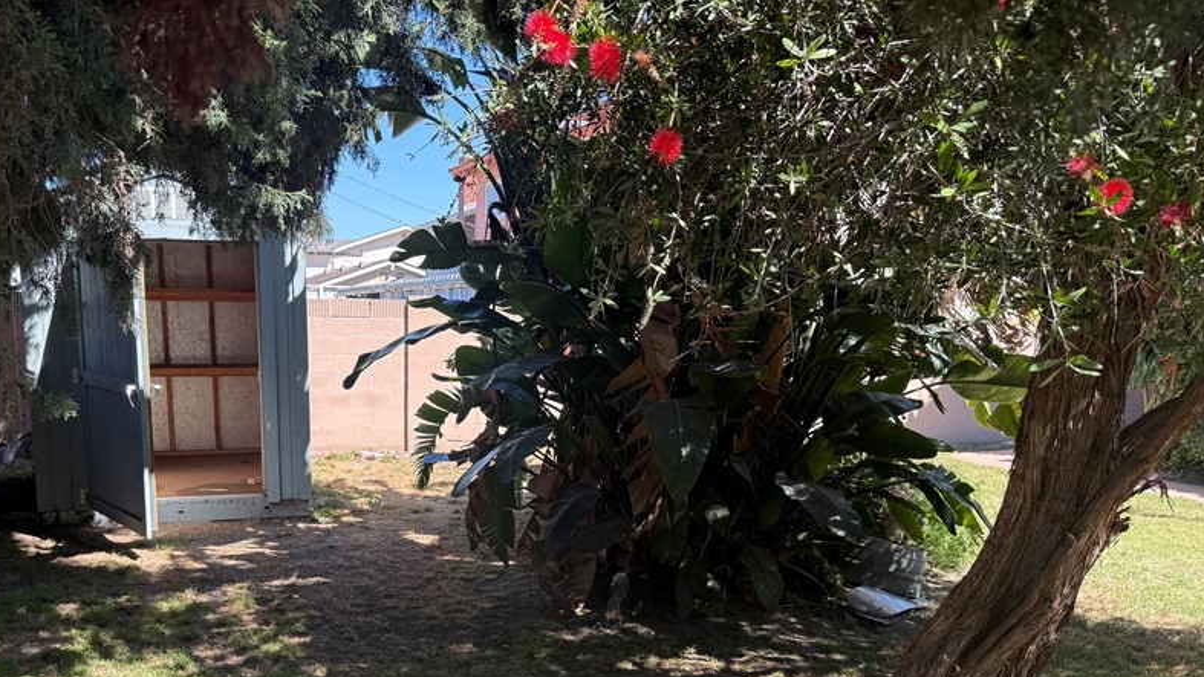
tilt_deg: -9.7
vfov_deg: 33.9
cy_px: 512
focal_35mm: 34
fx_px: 1086
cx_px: 473
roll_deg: +0.1
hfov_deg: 57.5
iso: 80
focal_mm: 6.76
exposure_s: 1/822
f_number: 1.78
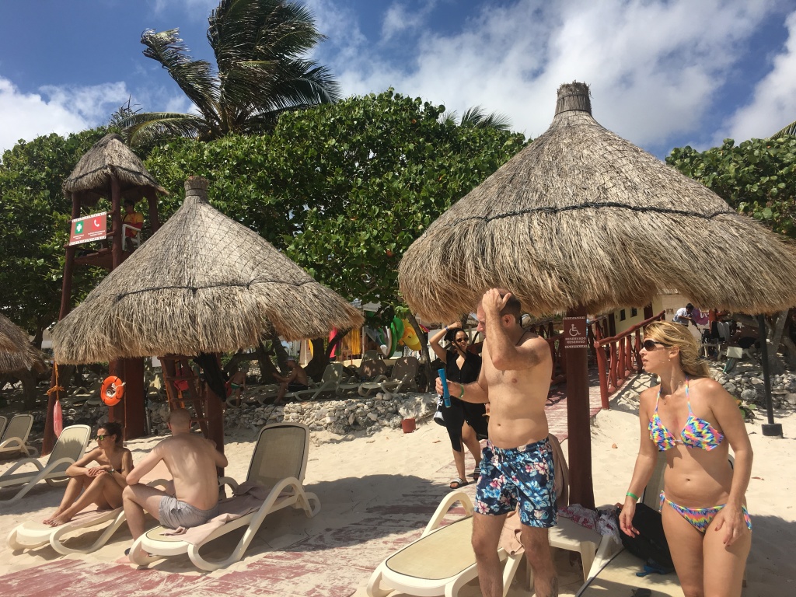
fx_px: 667
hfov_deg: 61.7
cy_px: 298
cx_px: 398
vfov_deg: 48.2
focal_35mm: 29
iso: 25
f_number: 2.2
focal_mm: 4.15
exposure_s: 1/2653
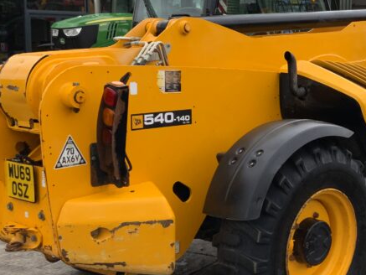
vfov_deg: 21.6
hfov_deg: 27.6
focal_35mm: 68
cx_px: 320
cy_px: 127
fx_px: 719
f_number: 1.8
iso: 16
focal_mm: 3
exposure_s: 1/240
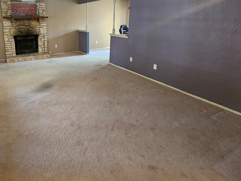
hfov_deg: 77.6
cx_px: 70
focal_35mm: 20
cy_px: 50
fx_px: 139
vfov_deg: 62.9
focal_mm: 2.2
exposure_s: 1/24
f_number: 2.2
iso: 800
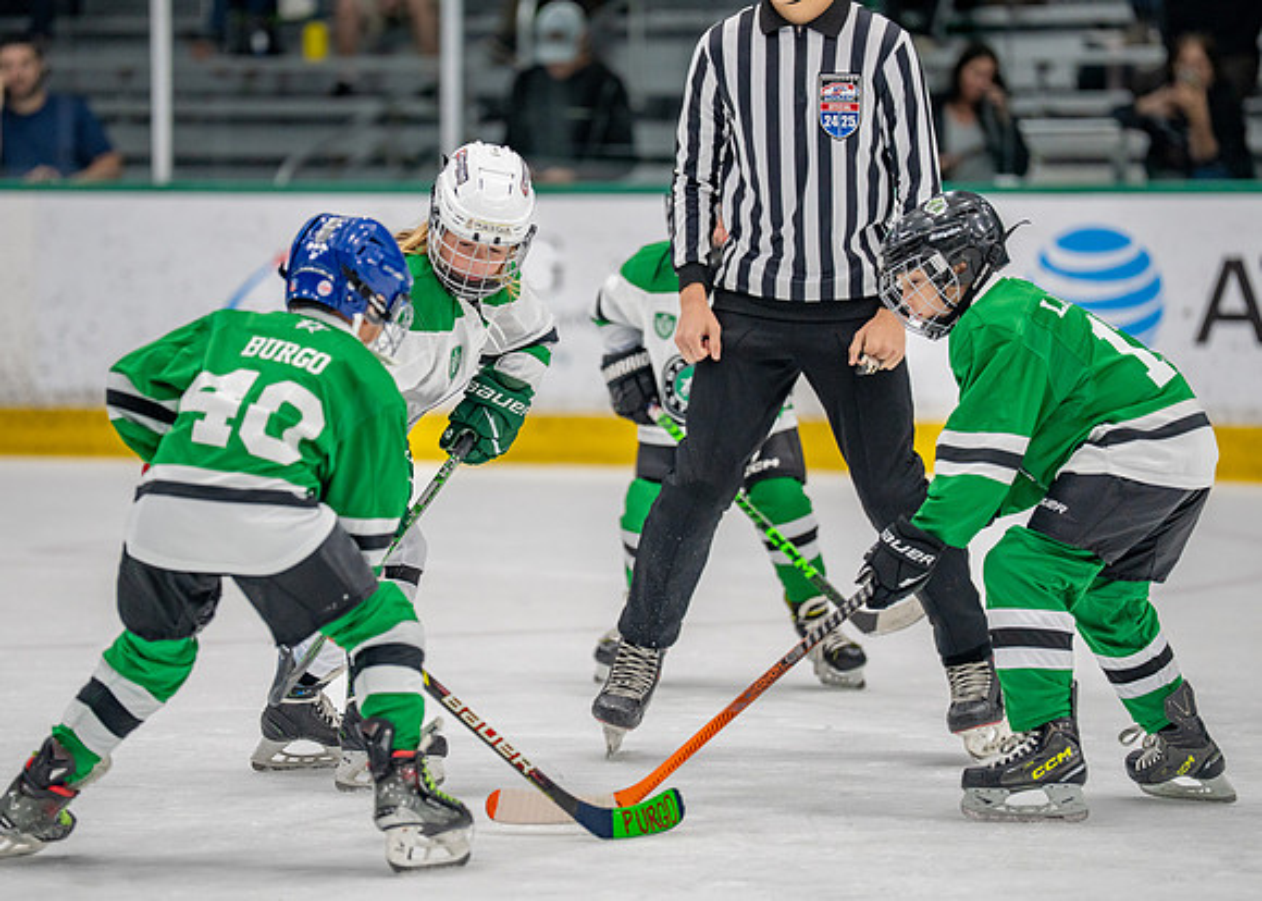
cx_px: 570
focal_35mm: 213
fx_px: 7645
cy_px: 407
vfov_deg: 6.7
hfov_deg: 9.4
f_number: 2.8
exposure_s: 1/1250
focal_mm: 185
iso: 1000
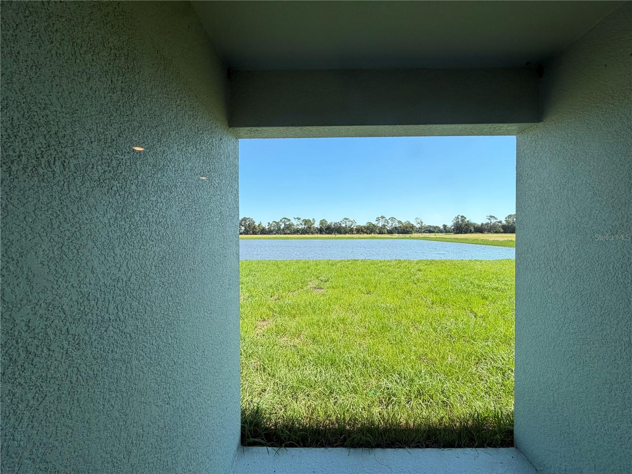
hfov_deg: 102.1
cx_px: 316
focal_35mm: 14
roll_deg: +0.5
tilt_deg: -0.5
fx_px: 256
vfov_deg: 85.7
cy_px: 237
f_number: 2.2
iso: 40
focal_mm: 2.22
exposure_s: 1/602
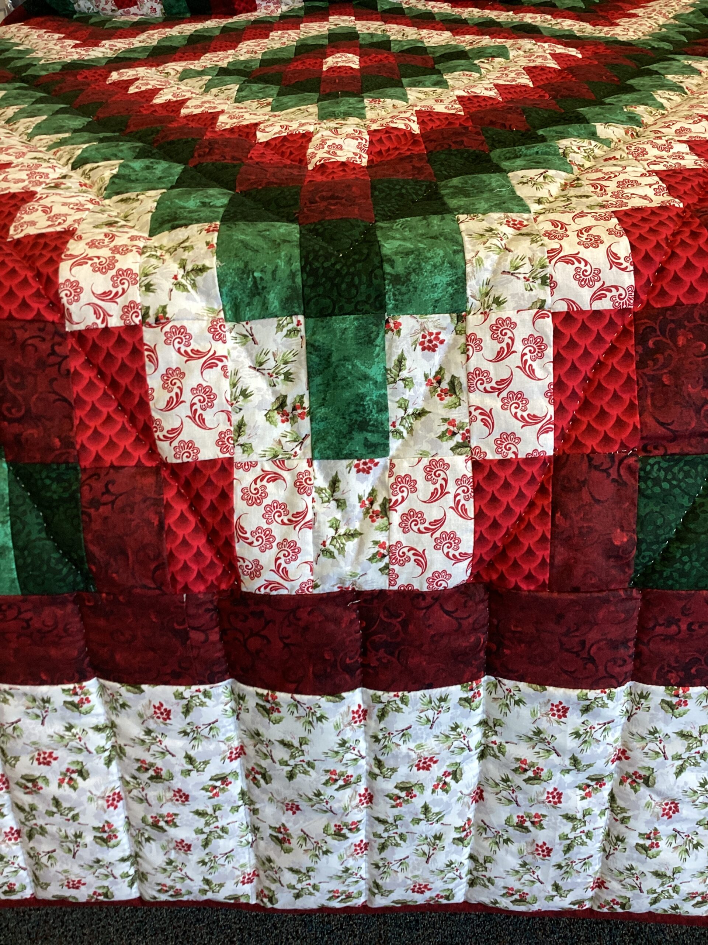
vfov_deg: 58.4
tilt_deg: -34.3
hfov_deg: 45.4
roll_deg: +0.8
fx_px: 845
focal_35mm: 31
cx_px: 354
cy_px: 472
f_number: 2.4
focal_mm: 3.3
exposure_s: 1/60
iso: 80
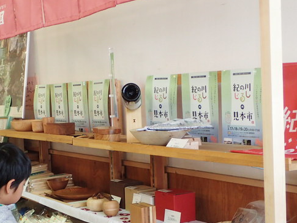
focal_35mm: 66
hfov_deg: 28.9
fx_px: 566
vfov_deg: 22.2
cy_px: 151
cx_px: 68
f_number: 2.8
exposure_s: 1/40
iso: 200
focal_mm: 7.34
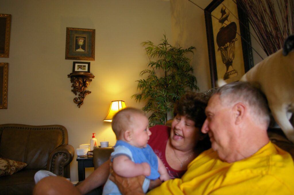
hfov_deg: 67.4
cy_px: 98
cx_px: 147
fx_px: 220
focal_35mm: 27
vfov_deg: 47.9
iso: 800
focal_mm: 18
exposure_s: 1/30
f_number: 3.5
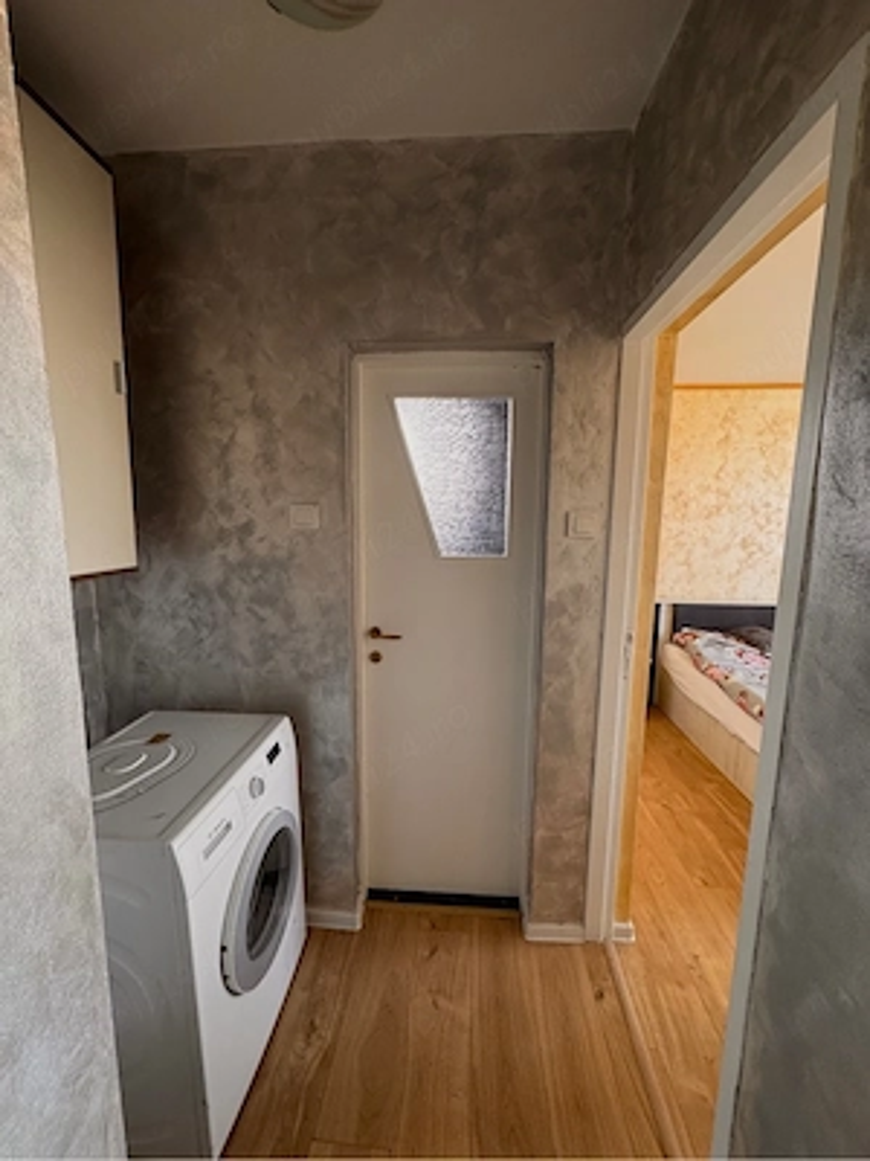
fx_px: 469
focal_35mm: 14
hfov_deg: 85.7
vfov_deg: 102.1
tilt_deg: -7.7
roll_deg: -0.1
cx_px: 435
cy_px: 580
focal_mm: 2.22
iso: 320
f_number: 2.2
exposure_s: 1/87
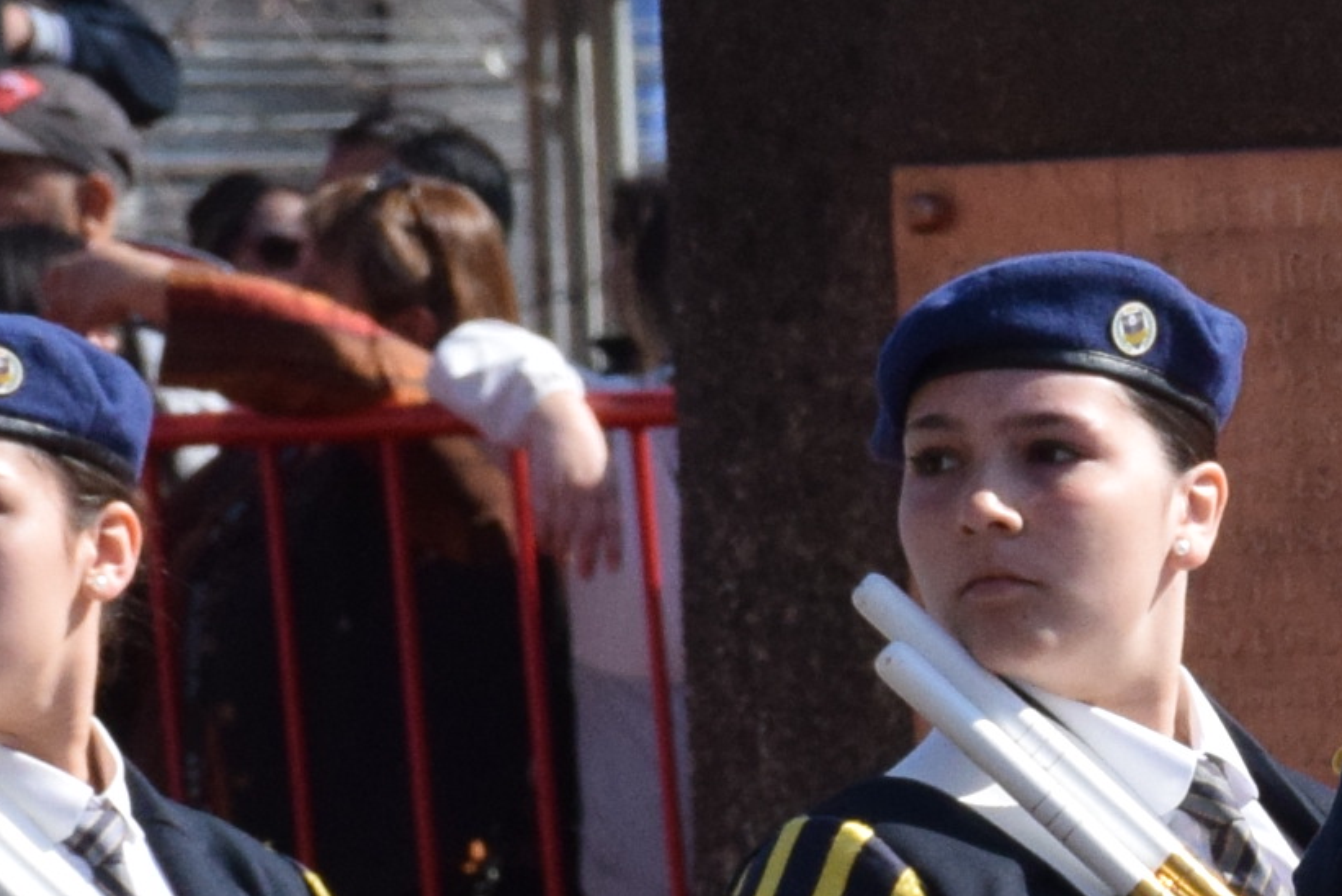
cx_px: 1886
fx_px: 24499
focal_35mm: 657
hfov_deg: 3.1
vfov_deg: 2.1
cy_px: 948
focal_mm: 80
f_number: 10
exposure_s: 1/1600
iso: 1000
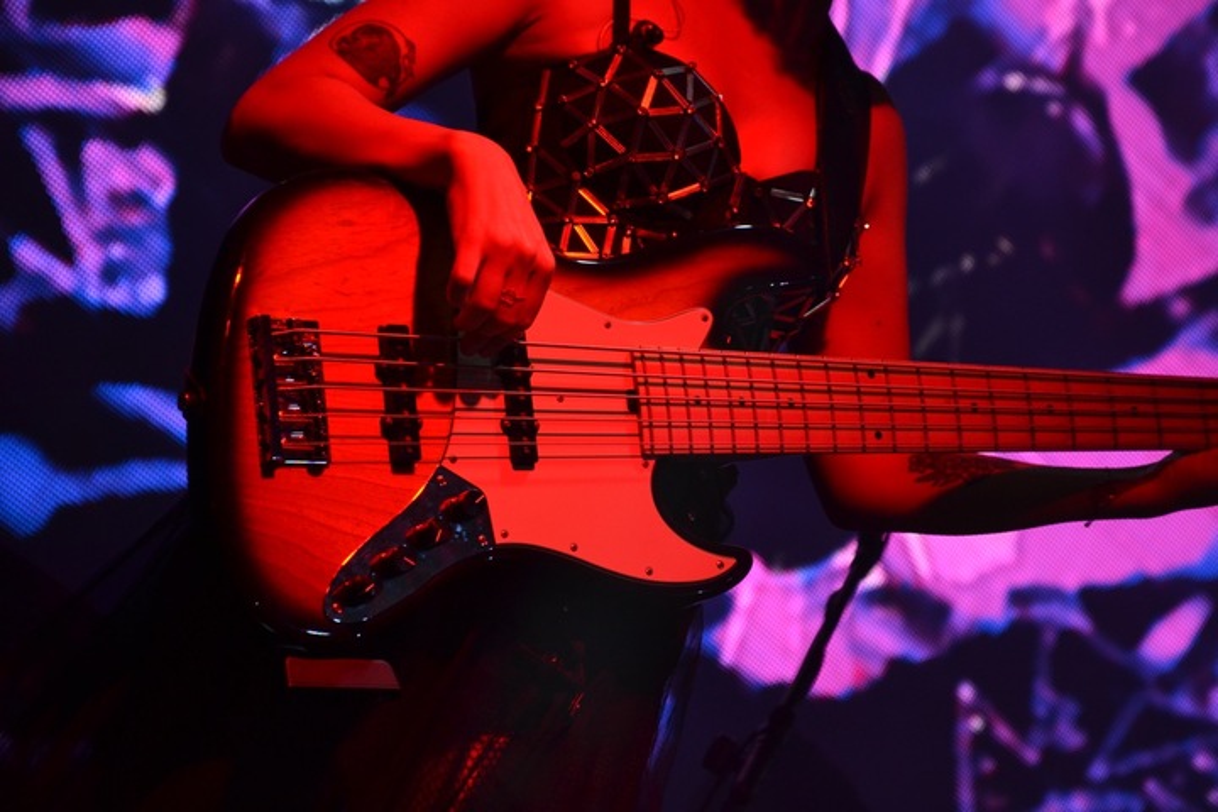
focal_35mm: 158
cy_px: 406
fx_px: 5328
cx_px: 609
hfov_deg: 13.0
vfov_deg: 8.7
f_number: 5.6
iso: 800
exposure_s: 1/125
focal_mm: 105
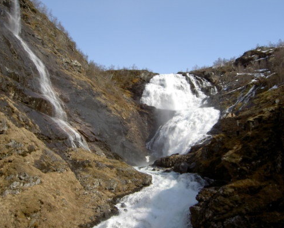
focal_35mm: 36
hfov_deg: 50.3
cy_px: 113
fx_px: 303
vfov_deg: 41.2
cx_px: 147
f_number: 4.7
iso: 50
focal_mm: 5.6
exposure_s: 1/500
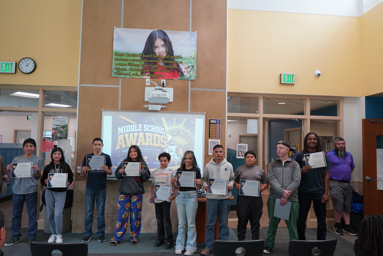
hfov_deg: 65.5
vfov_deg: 46.4
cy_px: 128
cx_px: 192
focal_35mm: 28
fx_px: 298
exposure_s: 1/160
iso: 800
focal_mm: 28
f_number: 4
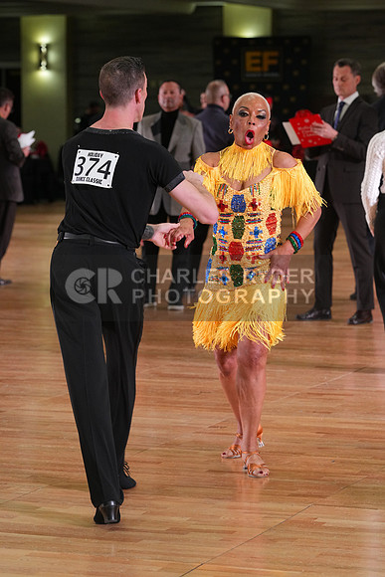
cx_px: 192
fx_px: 2068
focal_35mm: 129
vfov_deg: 15.9
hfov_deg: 10.6
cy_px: 288
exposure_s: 1/200
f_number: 5.6
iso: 2500
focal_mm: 129
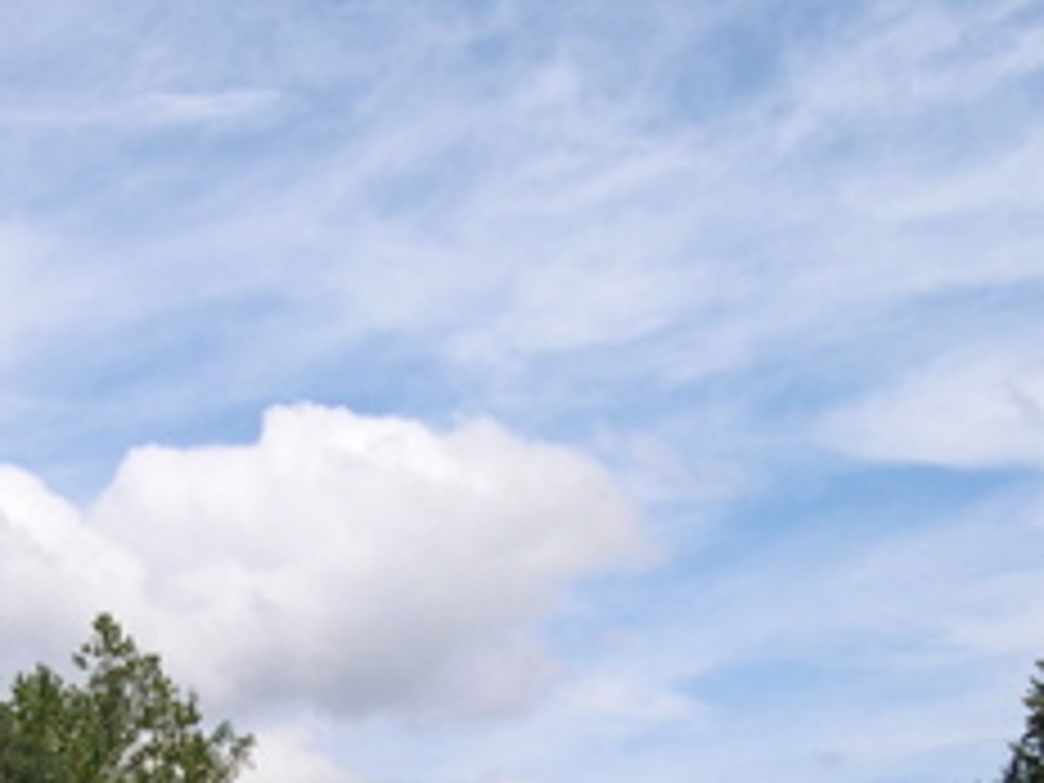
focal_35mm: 105
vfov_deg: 13.9
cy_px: 778
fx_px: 3167
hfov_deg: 18.5
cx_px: 135
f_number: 7.6
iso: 100
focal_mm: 8
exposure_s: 1/194
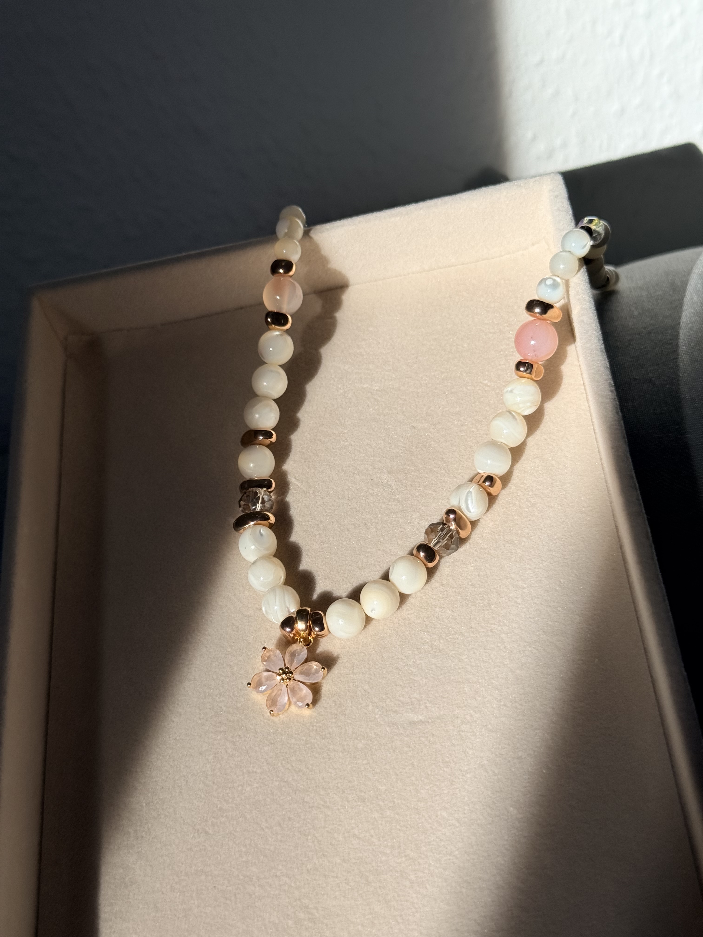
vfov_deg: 39.7
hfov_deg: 30.3
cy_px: 468
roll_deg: +9.2
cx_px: 352
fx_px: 1300
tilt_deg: -30.6
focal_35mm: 48
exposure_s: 1/545
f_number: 1.78
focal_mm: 6.76
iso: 64
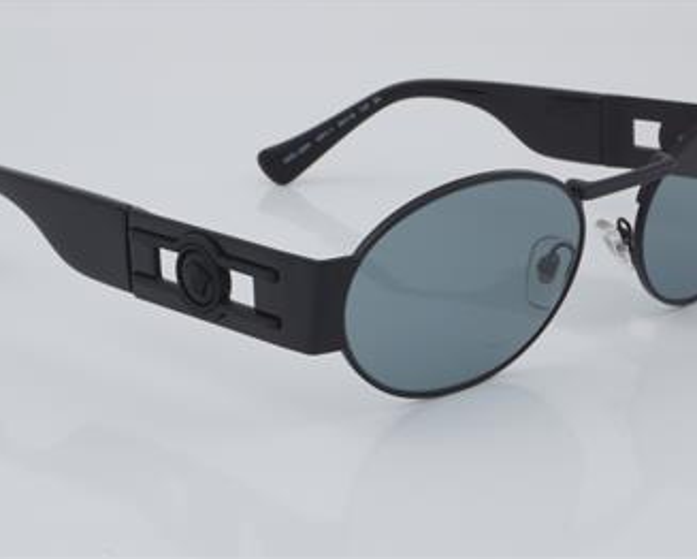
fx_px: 1952
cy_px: 277
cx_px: 375
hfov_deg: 20.2
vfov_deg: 16.3
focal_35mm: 95
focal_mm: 55
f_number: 32
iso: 100
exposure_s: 1/4
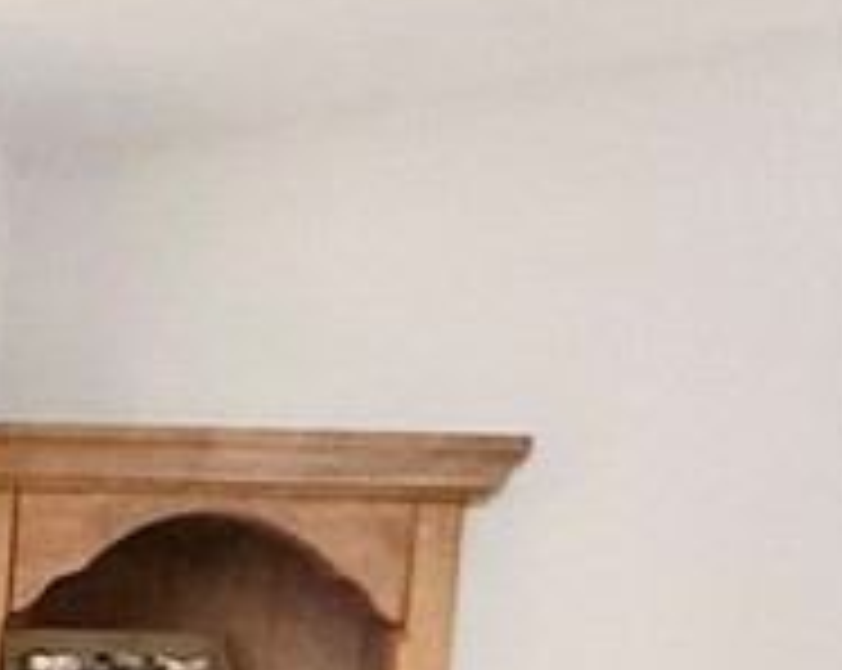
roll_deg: -2.2
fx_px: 1866
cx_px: -1432
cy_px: 971
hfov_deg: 13.1
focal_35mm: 75
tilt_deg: -4.3
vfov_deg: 18.3
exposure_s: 1/120
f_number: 2.2
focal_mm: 2.22
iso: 320
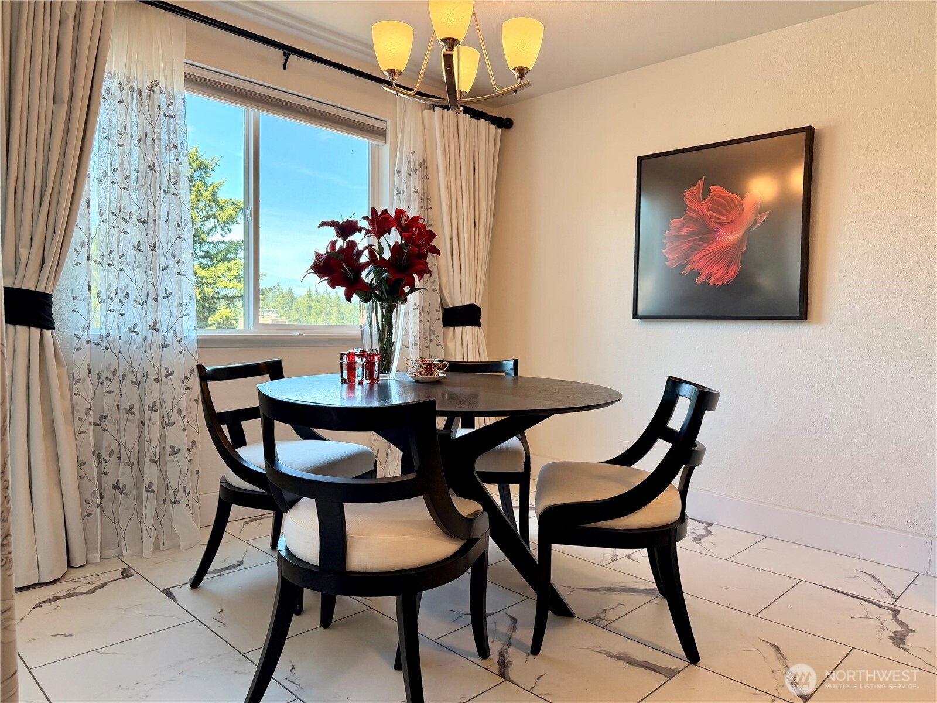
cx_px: 468
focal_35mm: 24
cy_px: 352
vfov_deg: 56.8
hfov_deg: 71.6
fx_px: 650
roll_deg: -1.0
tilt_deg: -2.7
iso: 125
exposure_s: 1/185
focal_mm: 6.76
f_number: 1.78
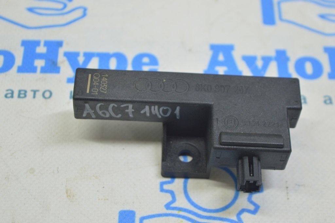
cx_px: 168
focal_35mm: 78
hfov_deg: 26.0
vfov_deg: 17.5
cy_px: 112
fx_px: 725
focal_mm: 52
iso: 400
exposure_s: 1/20
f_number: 5.6
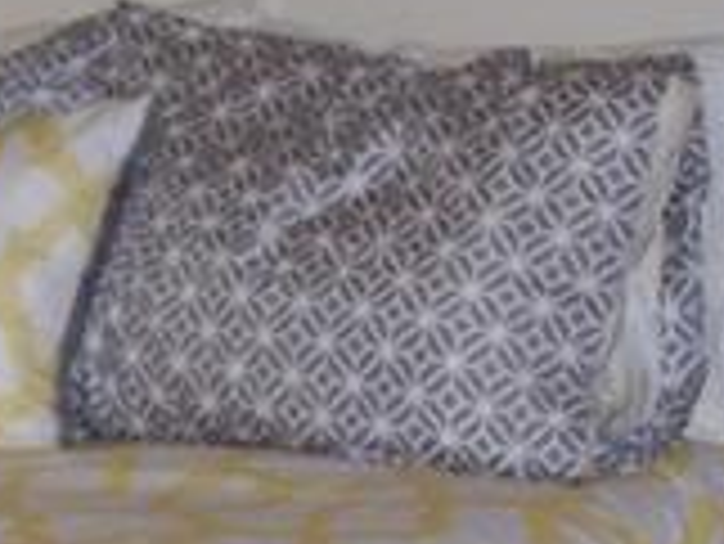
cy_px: 369
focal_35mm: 223
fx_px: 4668
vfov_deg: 6.7
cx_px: -67
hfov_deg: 8.8
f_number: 3.1
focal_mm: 9.3
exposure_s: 1/60
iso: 140
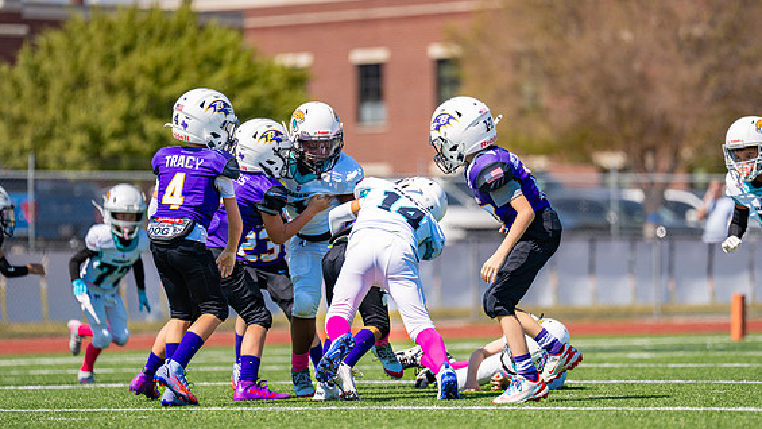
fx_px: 5012
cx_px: 411
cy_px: 221
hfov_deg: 8.7
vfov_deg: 4.9
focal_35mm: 248
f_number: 2.8
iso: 100
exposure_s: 1/2000
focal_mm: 200
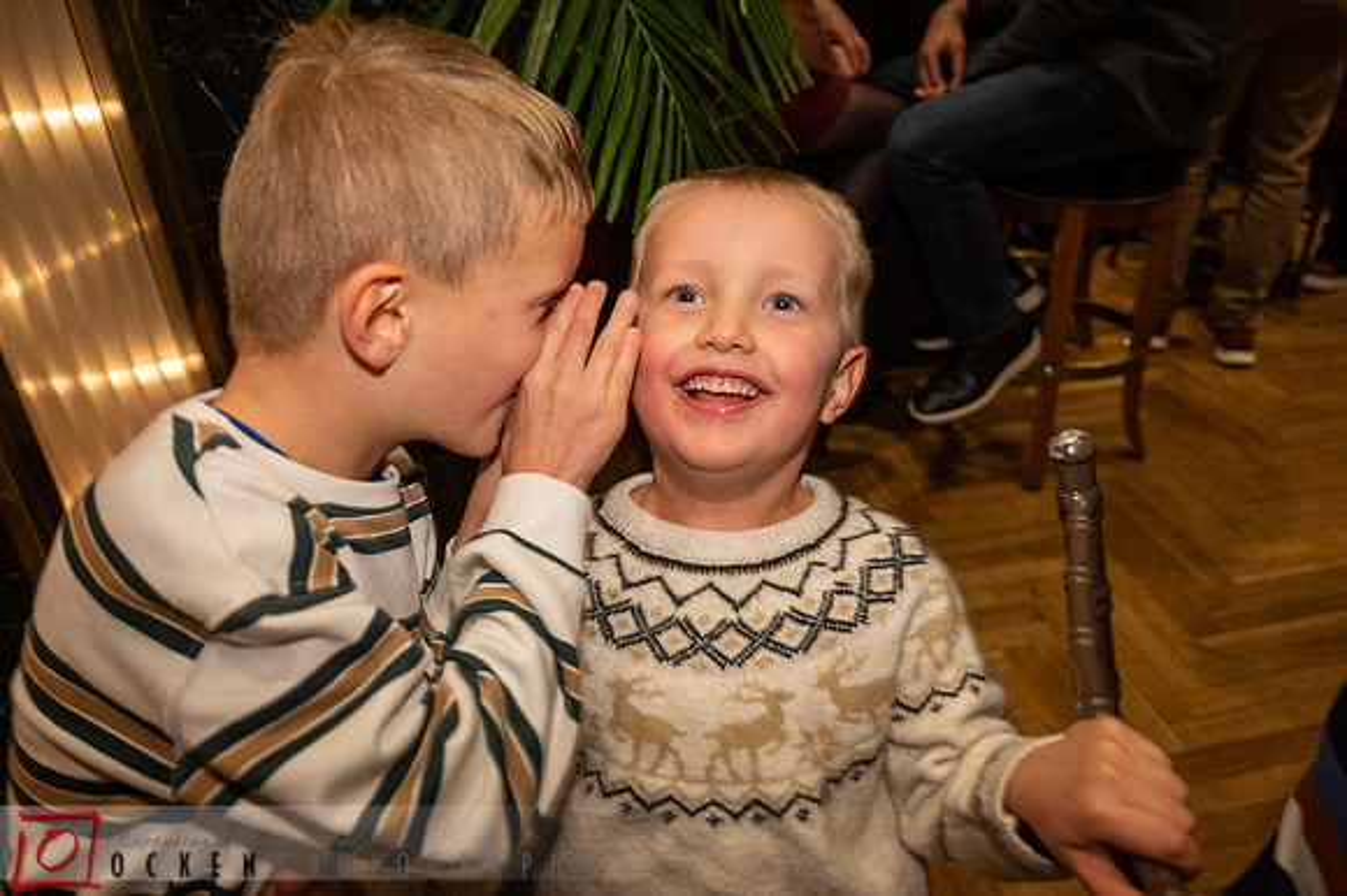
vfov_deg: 46.5
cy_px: 438
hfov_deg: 65.7
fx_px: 1042
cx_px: 695
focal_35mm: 28
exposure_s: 1/50
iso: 2500
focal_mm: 27
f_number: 4
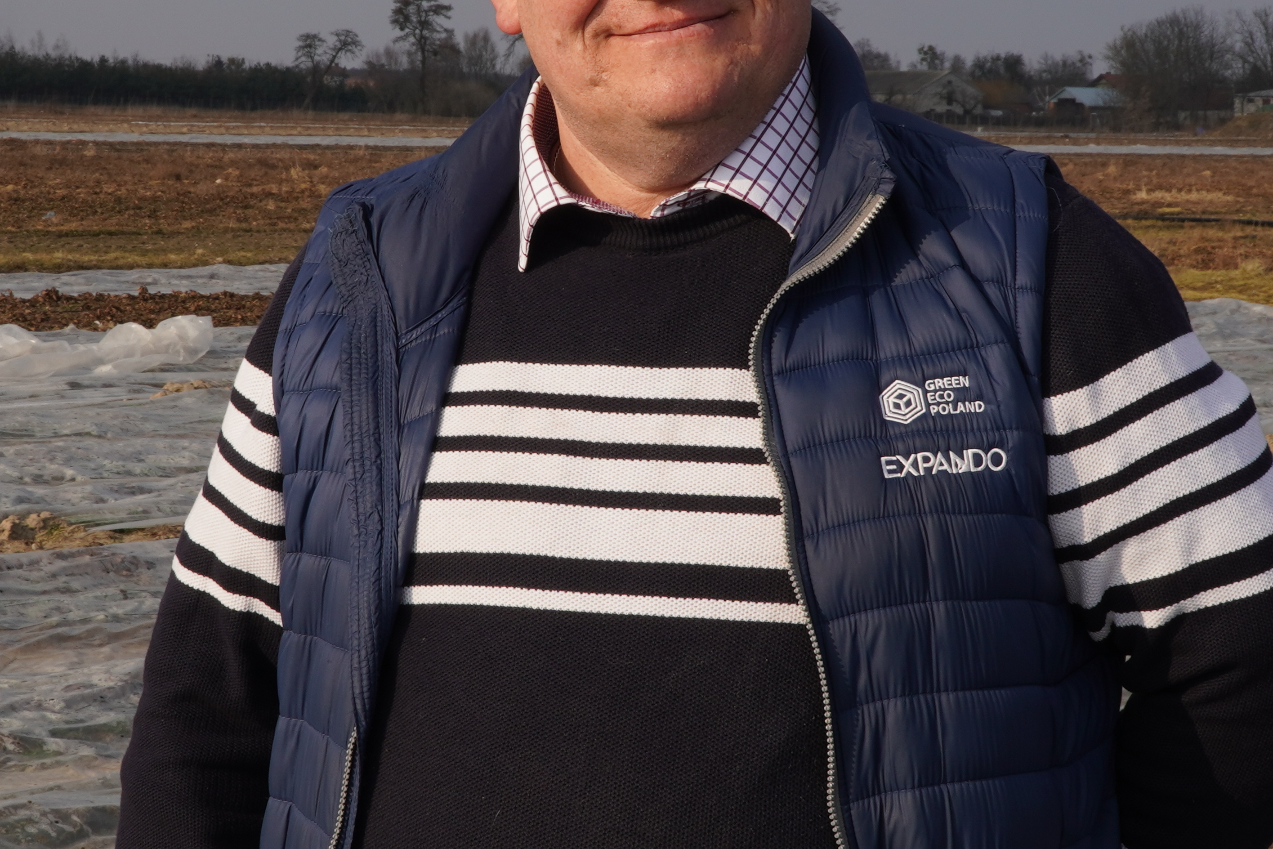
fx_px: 3147
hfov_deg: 22.9
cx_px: 551
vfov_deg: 15.3
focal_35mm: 89
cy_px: 269
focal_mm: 28
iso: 100
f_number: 14
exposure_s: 1/80
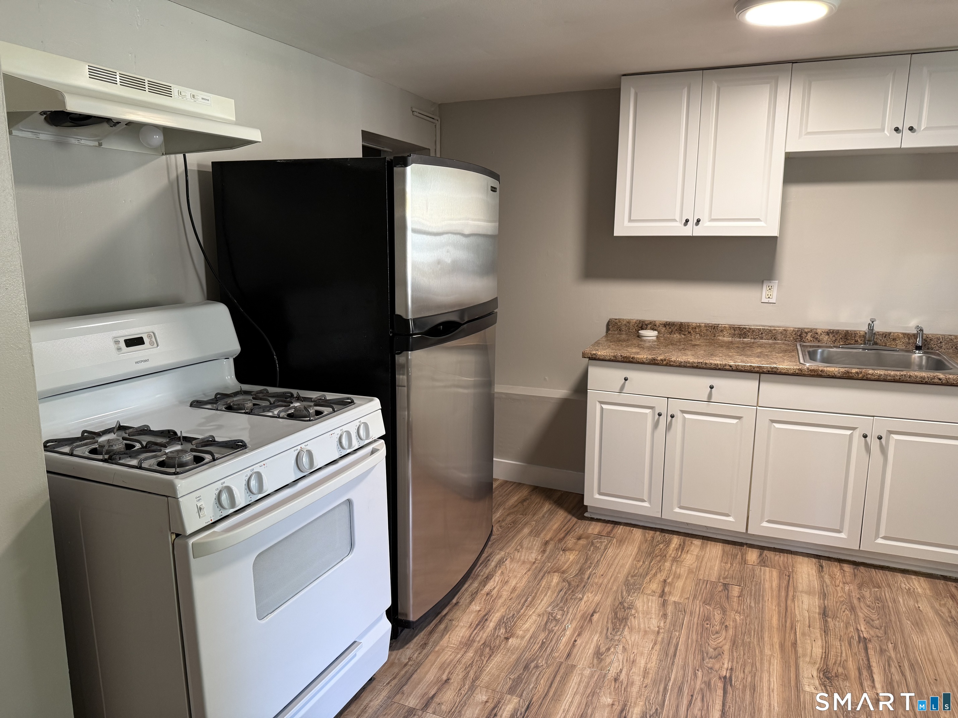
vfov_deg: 56.8
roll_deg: -0.6
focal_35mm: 24
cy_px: 359
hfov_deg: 71.6
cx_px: 479
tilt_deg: -9.8
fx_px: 664
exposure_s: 1/60
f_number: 1.78
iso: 160
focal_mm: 6.76
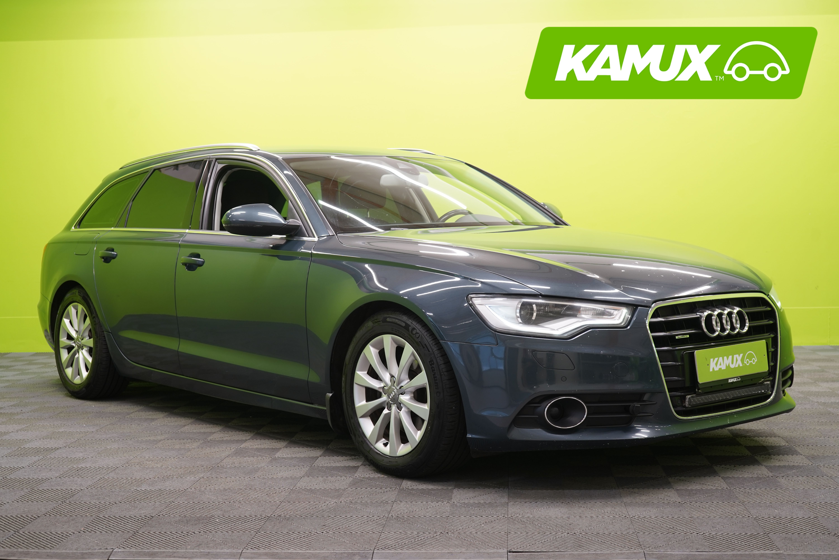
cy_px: 280
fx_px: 1095
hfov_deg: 41.9
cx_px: 420
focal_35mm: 47
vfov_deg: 28.6
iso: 400
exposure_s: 1/20
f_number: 5
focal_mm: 47
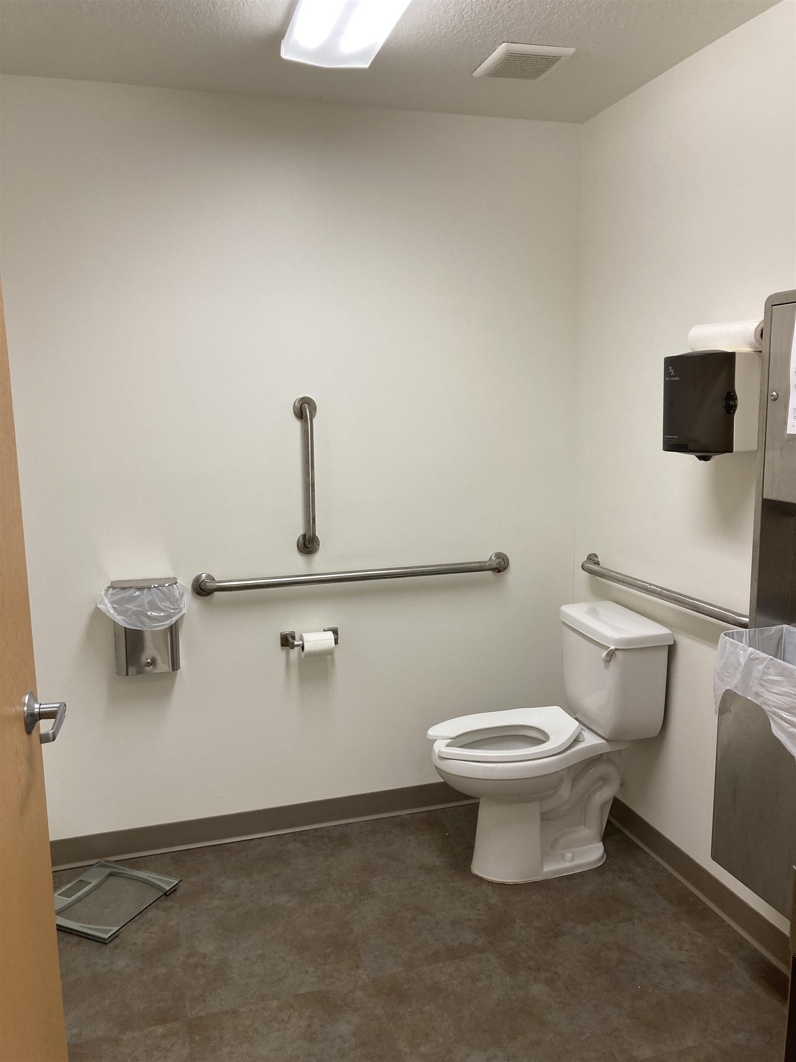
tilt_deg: -7.7
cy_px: 531
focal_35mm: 28
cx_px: 398
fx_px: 858
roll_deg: +0.4
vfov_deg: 63.4
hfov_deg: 49.7
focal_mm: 3.99
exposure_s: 1/60
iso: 100
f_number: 1.8
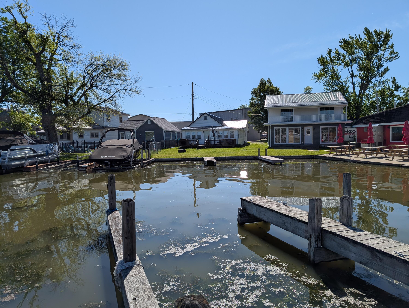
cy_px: 154
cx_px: 204
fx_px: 284
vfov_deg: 56.9
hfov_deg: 71.5
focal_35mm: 24
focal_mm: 6.9
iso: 22
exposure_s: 1/2370
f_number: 1.68
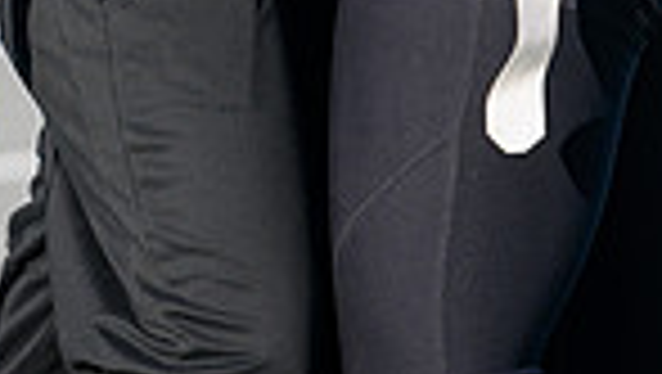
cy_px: -511
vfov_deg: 1.4
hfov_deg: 2.5
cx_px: 194
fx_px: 15004
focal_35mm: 854
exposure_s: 1/1250
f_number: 2.8
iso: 125
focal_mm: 175
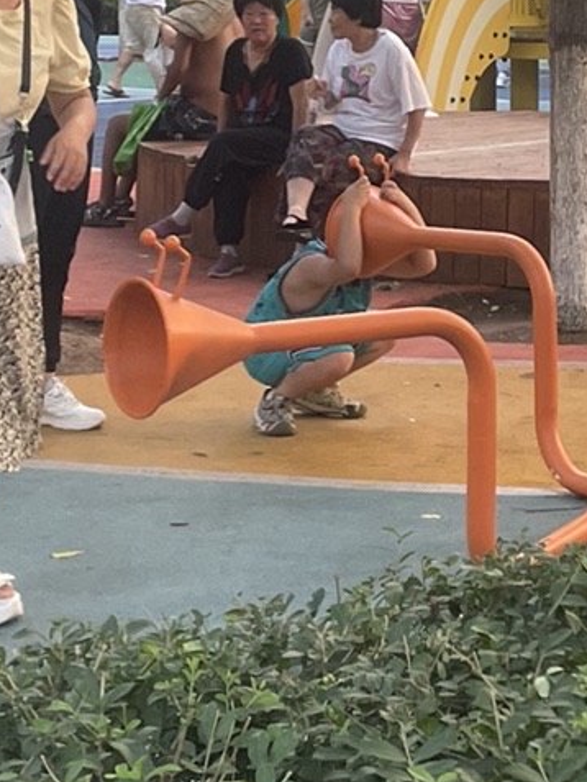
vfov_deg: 17.5
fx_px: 2463
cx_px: 428
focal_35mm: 109
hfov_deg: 13.5
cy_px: -54
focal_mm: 4.2
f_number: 1.6
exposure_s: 1/121
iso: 100
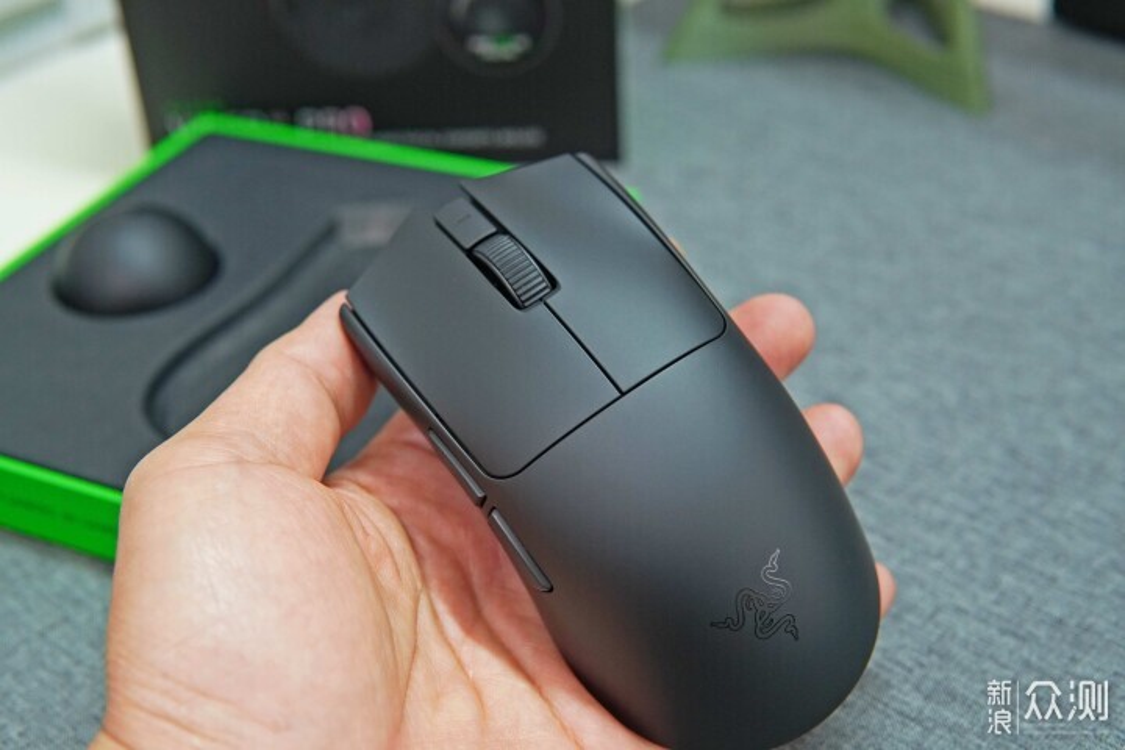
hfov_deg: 43.6
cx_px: 562
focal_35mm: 45
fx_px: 1406
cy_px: 375
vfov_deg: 29.9
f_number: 4
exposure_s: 1/60
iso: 1250
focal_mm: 30
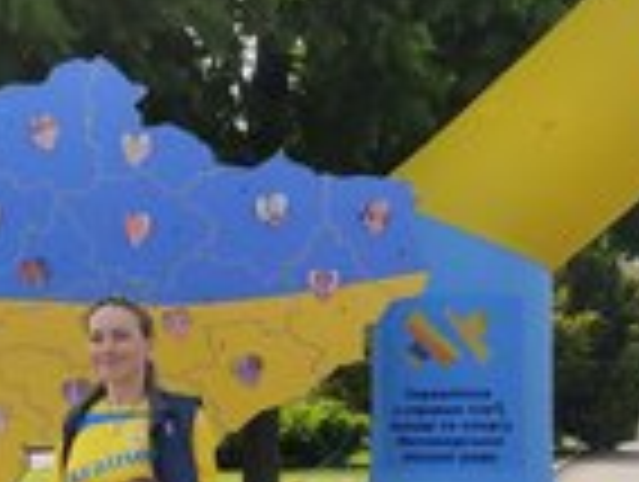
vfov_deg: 19.8
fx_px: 1350
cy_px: 432
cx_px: 306
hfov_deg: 26.6
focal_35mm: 73
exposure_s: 1/1018
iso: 100
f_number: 1.79
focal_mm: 4.74
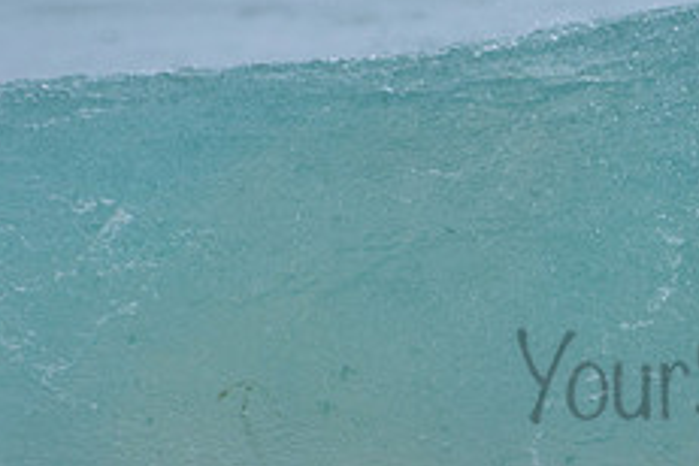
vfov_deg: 0.9
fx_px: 29899
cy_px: 443
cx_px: 797
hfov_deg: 1.3
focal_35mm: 1540
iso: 450
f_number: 5.6
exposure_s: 1/2000
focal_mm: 500
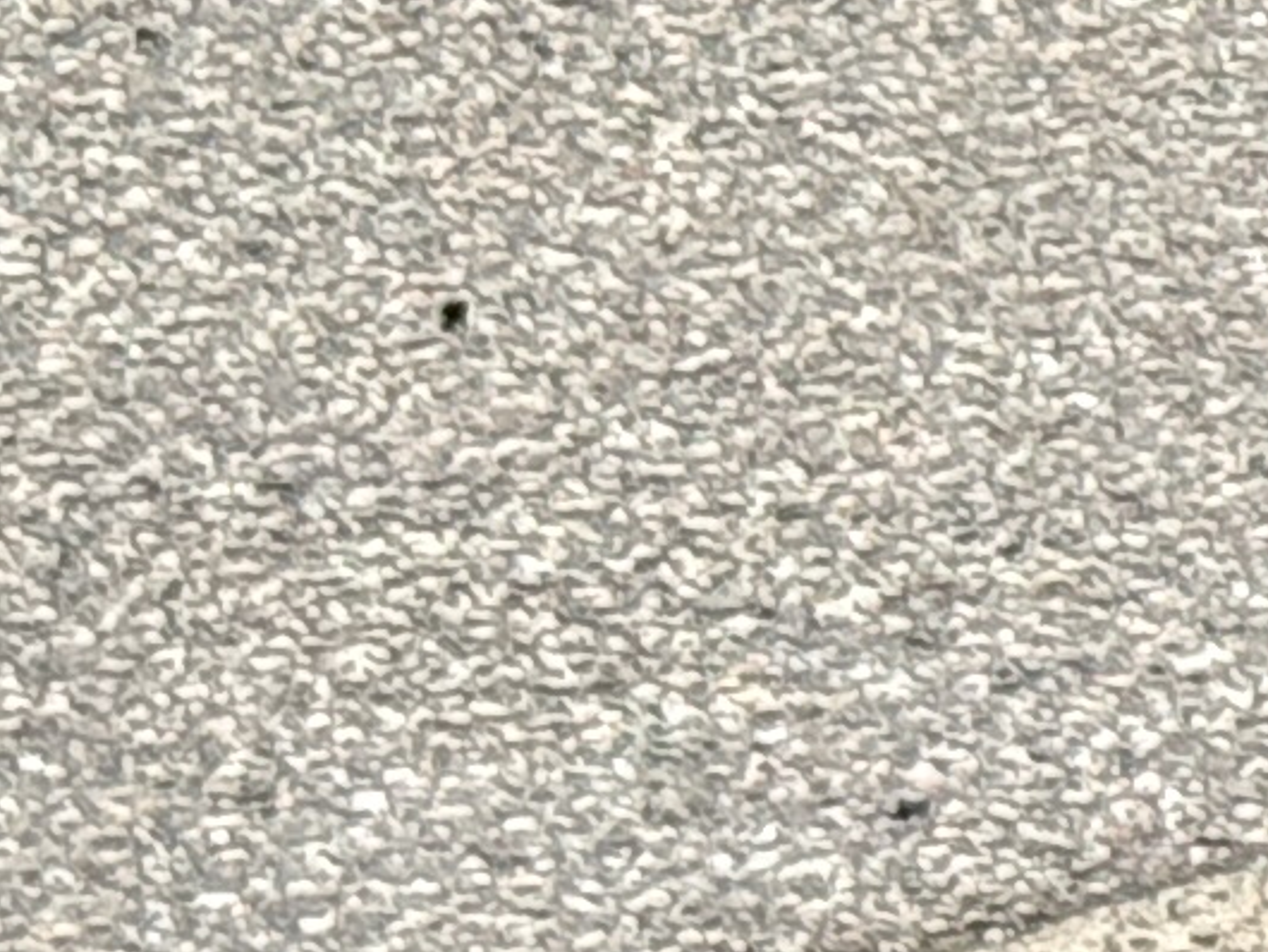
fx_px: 13376
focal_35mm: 365
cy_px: -2026
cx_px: 4629
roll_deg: +0.6
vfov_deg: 3.9
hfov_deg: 5.0
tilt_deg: -6.3
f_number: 1.78
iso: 80
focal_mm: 6.76
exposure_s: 1/3378
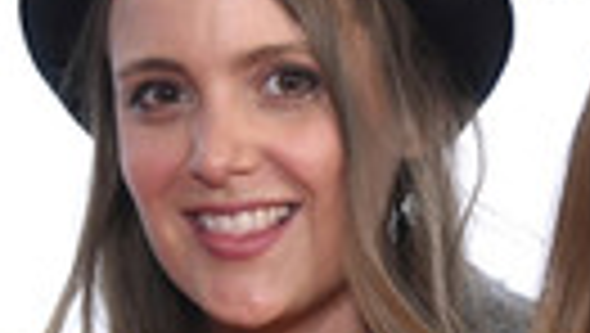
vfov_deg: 2.7
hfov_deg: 4.9
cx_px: 288
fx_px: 6938
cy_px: 392
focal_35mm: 443
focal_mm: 82
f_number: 2.8
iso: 1250
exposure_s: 1/250
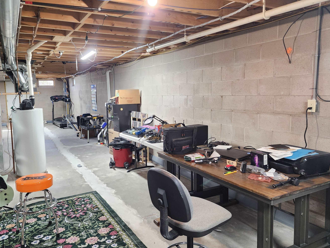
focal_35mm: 27
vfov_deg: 51.4
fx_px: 257
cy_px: 122
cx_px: 151
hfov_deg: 65.2
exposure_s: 1/120
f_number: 1.8
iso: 500
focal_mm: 6.4
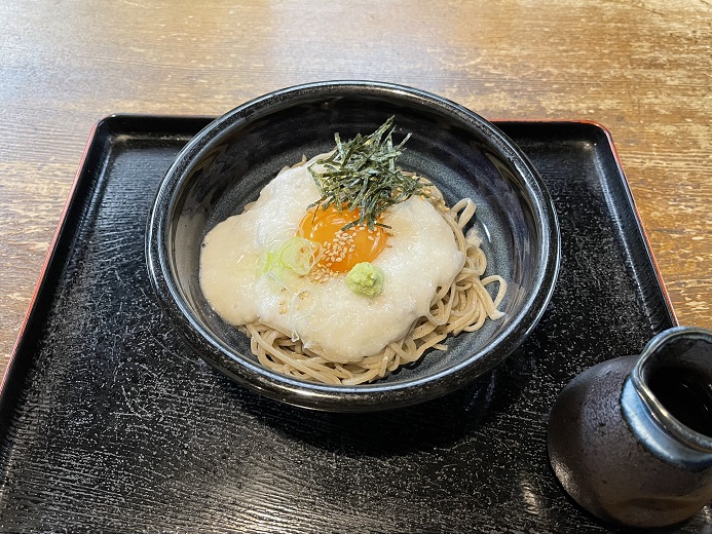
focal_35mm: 27
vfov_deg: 51.4
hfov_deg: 65.3
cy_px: 271
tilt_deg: -57.2
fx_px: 555
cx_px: 355
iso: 500
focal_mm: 5.1
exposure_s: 1/60
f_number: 1.6
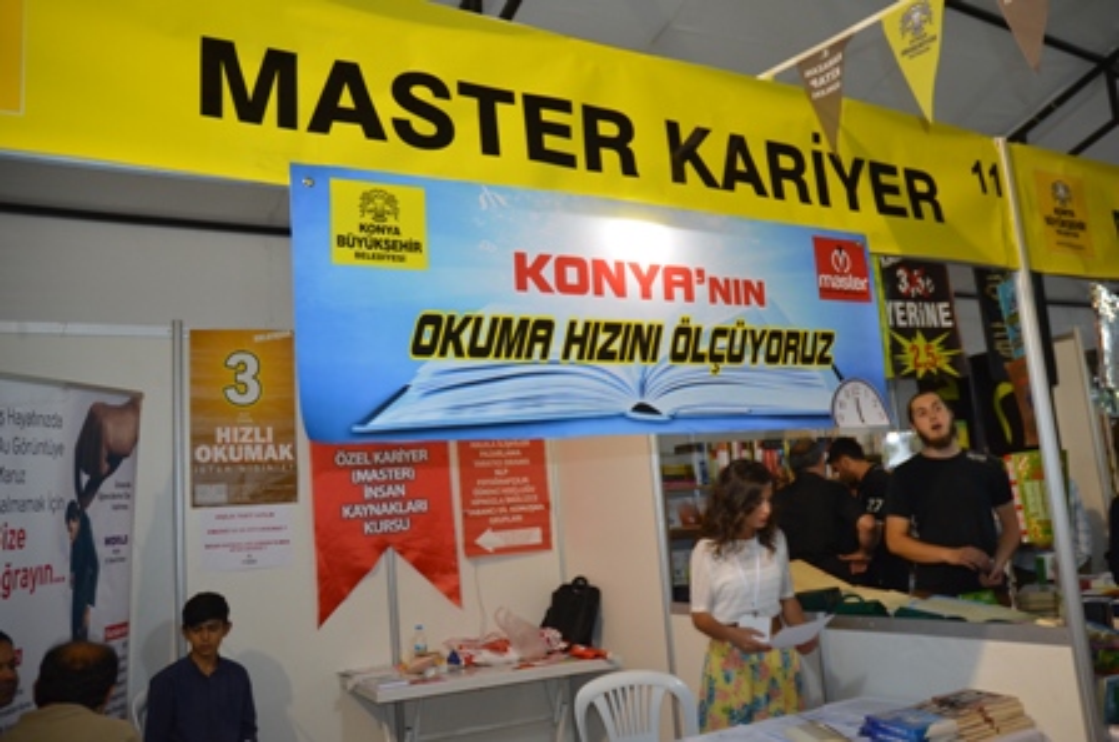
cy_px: 371
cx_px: 560
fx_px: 838
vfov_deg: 47.8
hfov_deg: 67.5
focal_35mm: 27
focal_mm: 18
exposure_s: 1/60
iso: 720
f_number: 3.5
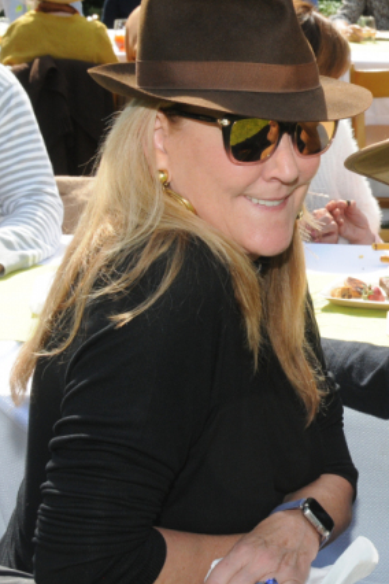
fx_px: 1459
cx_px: 399
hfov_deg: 14.9
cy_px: 256
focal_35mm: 90
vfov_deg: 22.6
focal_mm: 32
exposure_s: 1/250
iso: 500
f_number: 10
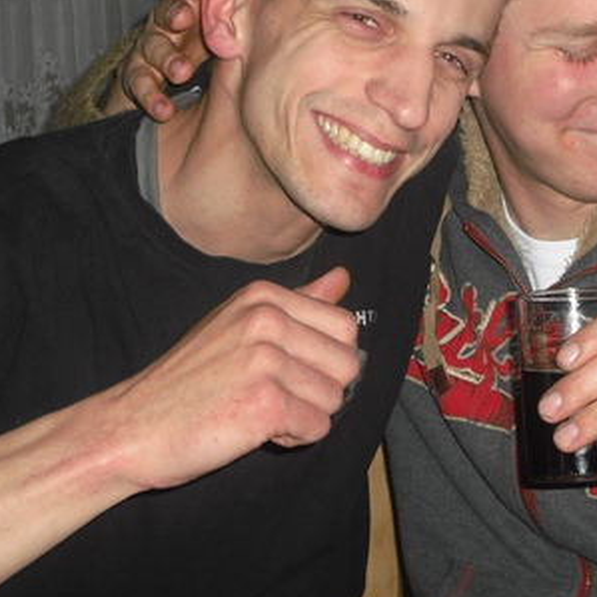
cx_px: 425
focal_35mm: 79
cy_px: 158
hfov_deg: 21.8
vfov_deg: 21.7
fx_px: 1541
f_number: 2.8
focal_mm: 6.2
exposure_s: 1/60
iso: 100
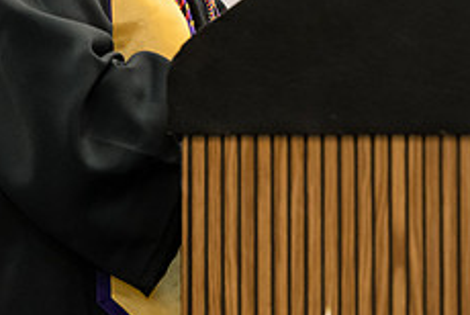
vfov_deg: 3.4
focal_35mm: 403
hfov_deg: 5.1
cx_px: 163
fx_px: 5268
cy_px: -24
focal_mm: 160
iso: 3200
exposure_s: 1/200
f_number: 3.5
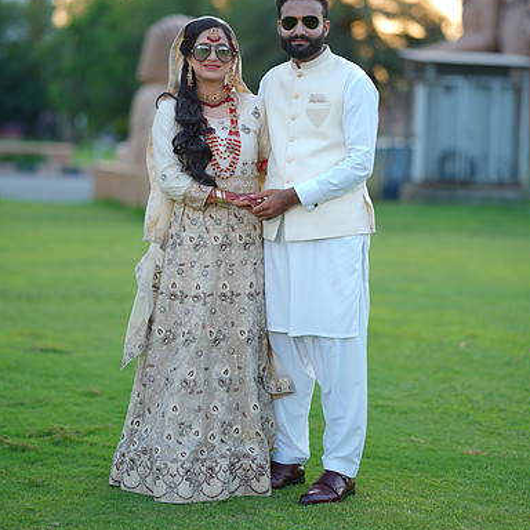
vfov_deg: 15.9
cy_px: 184
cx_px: 266
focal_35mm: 109
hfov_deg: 16.0
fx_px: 1888
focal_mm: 85
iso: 64
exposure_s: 1/400
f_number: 1.4
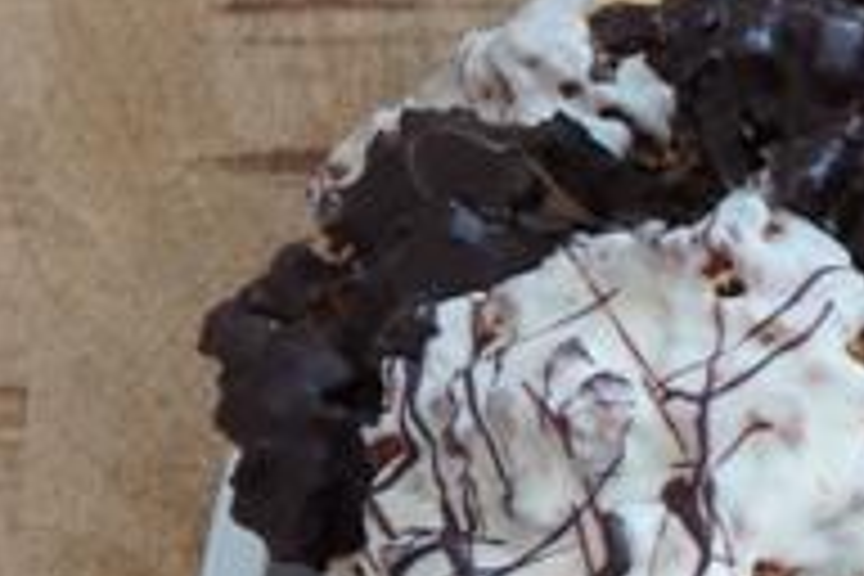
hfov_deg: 6.9
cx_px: 2174
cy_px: 1251
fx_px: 6671
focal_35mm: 278
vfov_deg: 4.8
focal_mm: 31
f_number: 4
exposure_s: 1/60
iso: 800
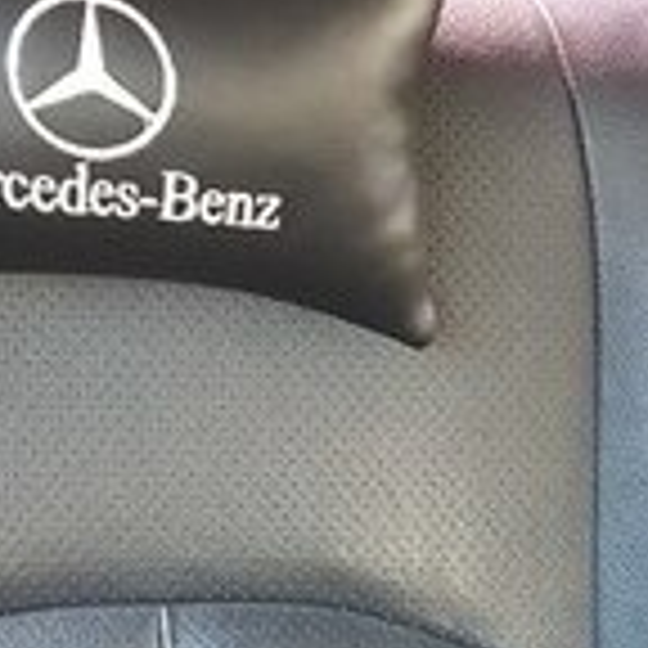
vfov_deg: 15.7
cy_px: 862
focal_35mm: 105
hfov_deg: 16.1
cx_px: 720
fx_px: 2224
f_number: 1.7
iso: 125
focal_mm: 4.2
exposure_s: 1/50
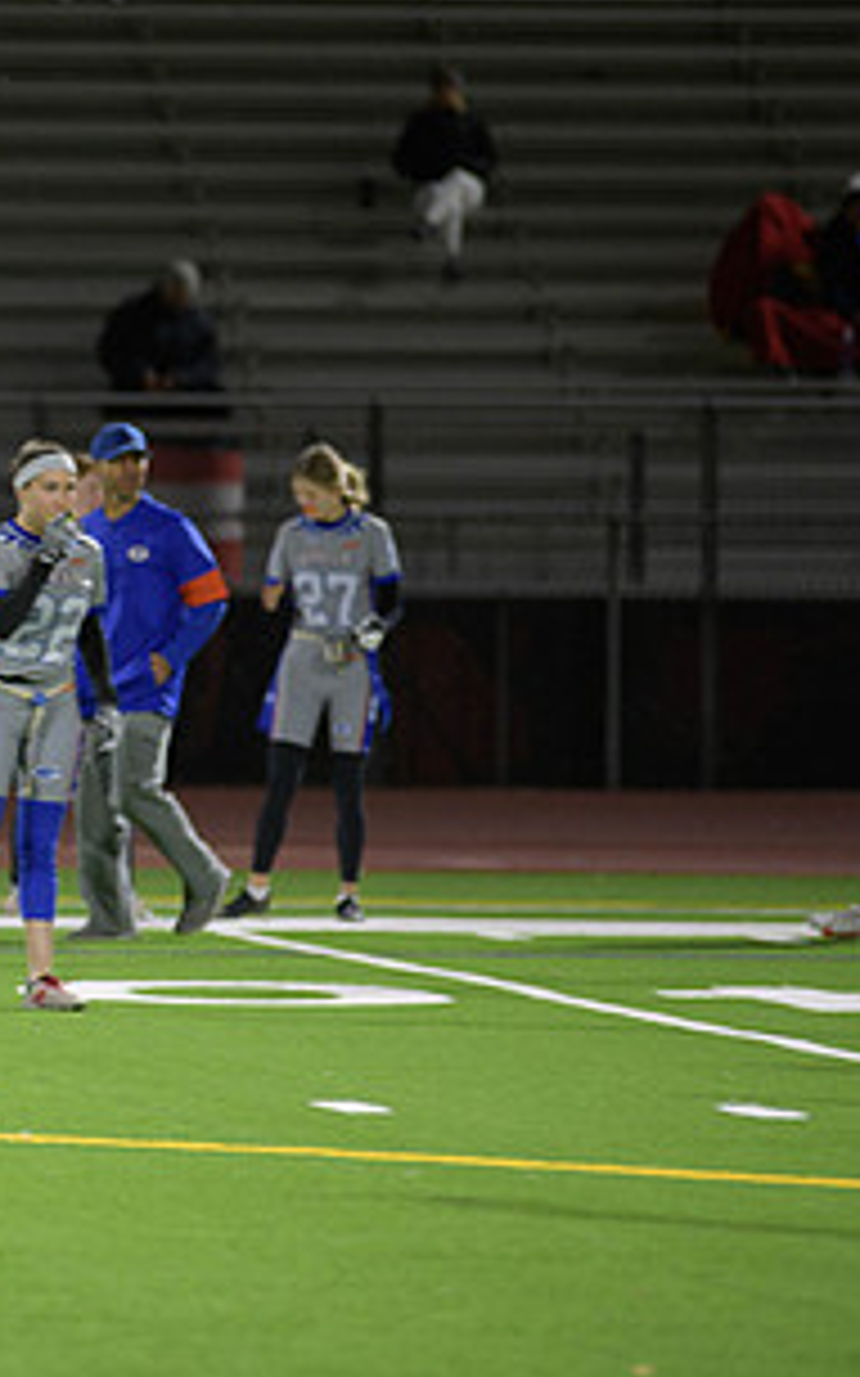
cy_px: 610
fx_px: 14489
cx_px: -234
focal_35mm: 386
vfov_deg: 5.4
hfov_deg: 3.4
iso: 1250
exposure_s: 1/200
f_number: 2.8
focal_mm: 200
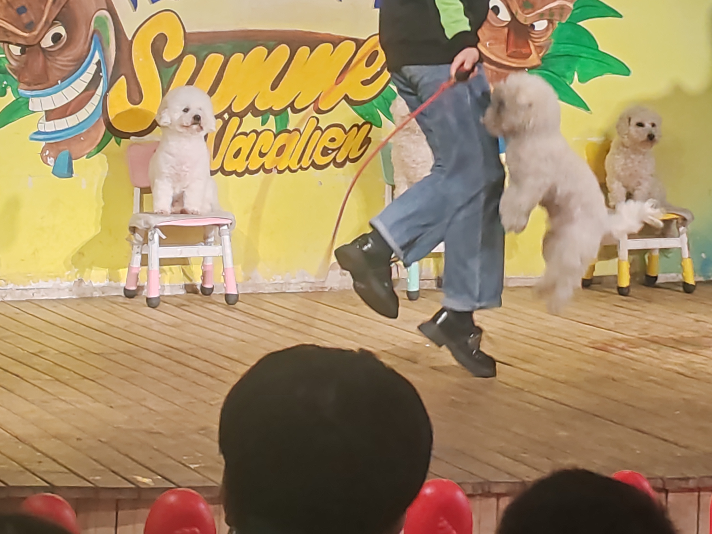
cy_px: 127
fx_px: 2776
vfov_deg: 11.0
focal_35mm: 135
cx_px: 438
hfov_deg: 14.6
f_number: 1.9
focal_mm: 6.12
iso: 640
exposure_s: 1/100
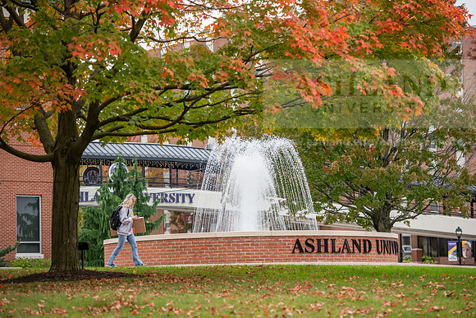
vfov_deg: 11.0
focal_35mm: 125
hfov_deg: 16.4
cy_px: 159
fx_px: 1653
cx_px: 238
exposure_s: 1/640
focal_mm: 125
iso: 320
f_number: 3.5
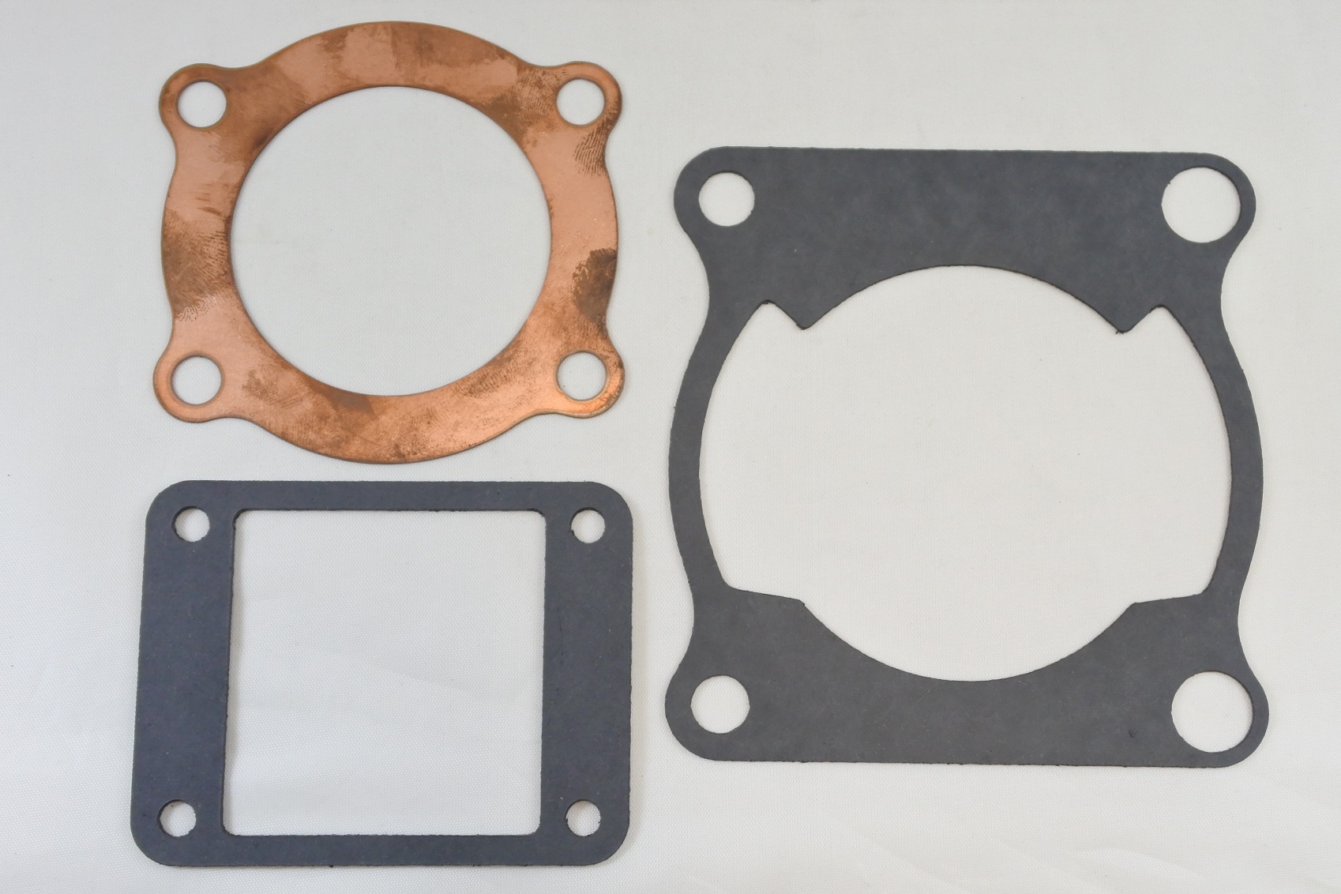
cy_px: 447
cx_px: 670
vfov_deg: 33.4
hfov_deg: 48.5
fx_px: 1490
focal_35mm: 40
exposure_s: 1/160
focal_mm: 15
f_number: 4.2
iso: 400
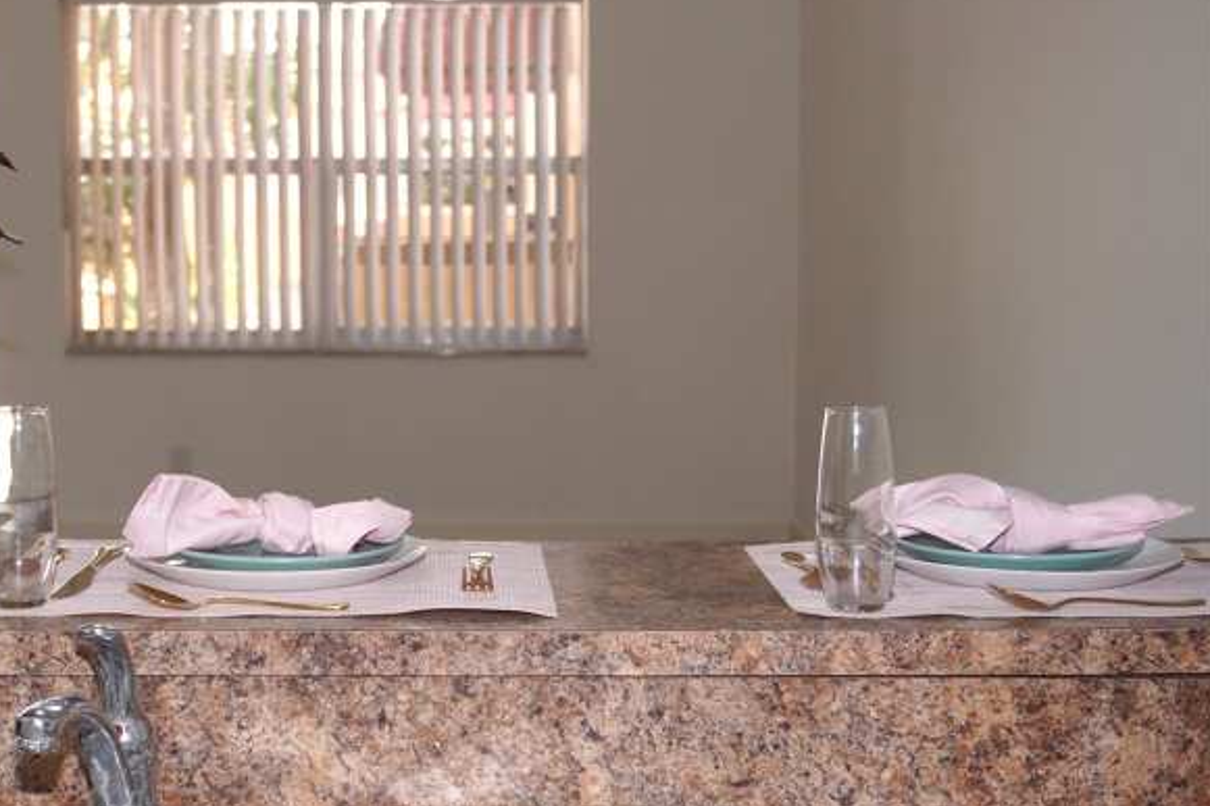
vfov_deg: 21.9
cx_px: 381
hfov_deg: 32.1
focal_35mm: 62
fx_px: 2083
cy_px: 341
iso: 200
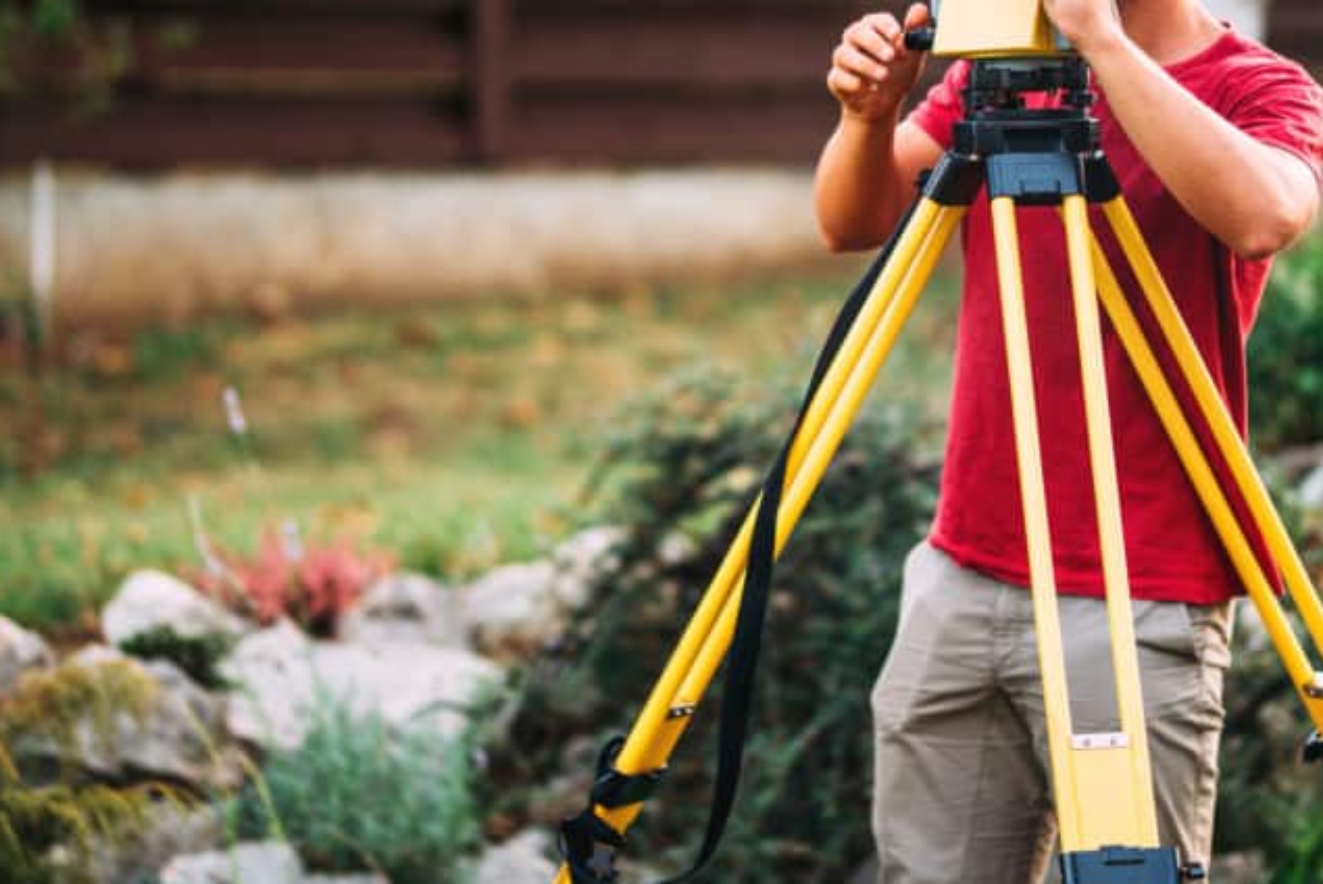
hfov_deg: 15.0
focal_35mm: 137
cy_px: 278
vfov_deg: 10.0
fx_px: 5037
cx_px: 744
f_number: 1.4
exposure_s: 1/400
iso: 250
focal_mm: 85
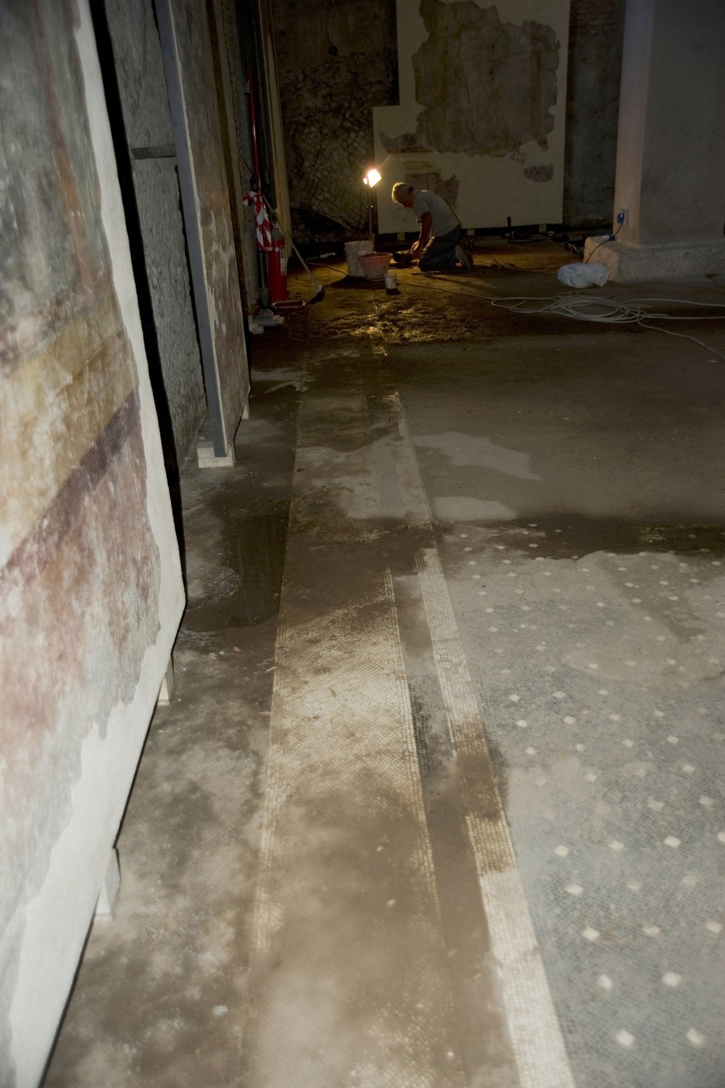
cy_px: 544
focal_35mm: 32
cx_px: 362
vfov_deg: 58.7
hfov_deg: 41.1
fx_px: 967
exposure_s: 1/60
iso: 200
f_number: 3.5
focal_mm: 32
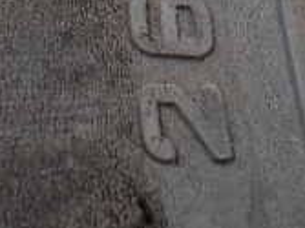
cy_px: -181
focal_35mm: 108
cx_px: 183
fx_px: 951
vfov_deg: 12.5
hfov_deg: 18.2
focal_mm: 5.4
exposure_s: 1/640
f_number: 3.2
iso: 100
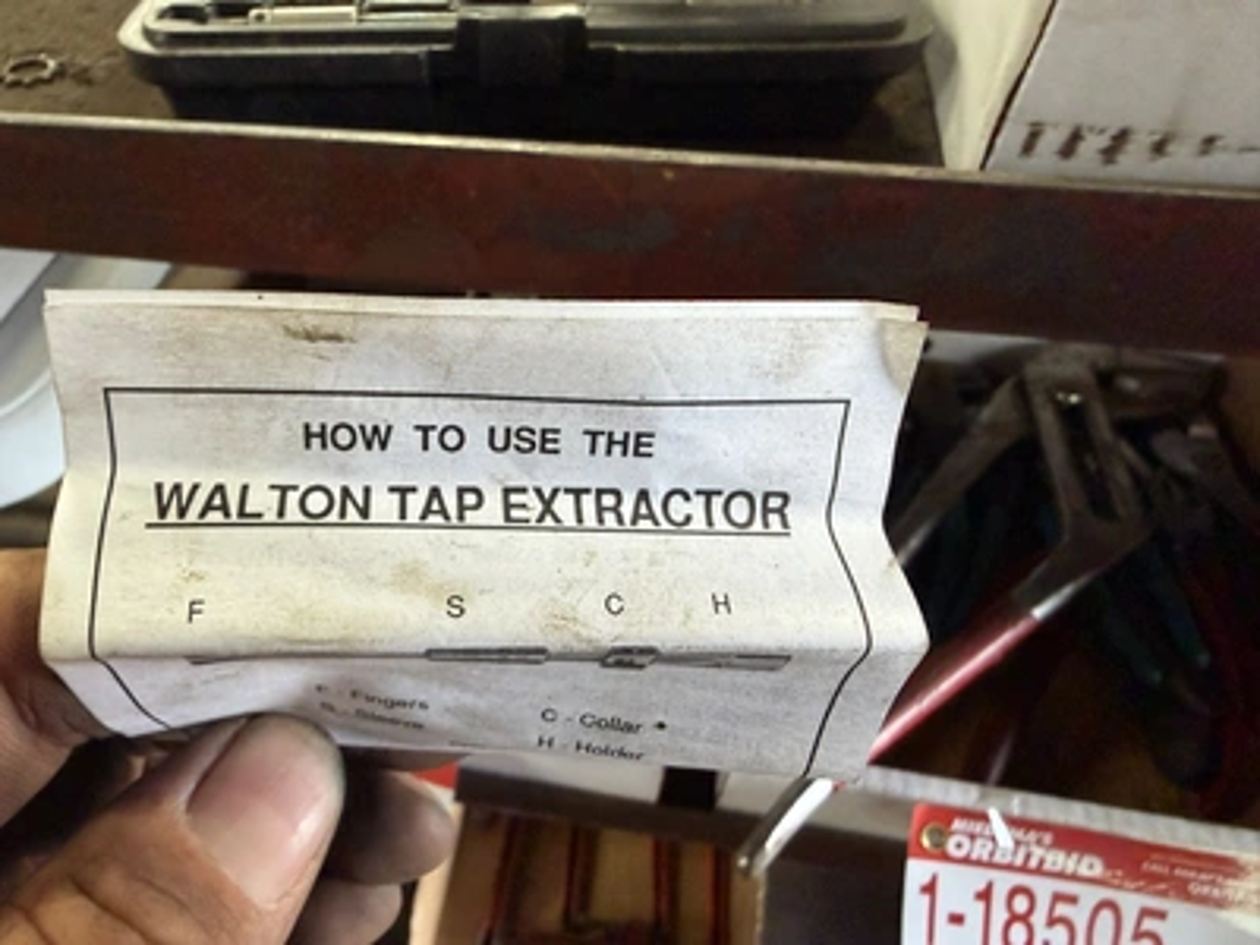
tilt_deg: -47.3
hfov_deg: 71.6
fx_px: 874
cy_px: 472
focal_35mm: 24
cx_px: 630
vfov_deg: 56.8
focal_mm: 2.22
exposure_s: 1/60
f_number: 2.2
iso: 400
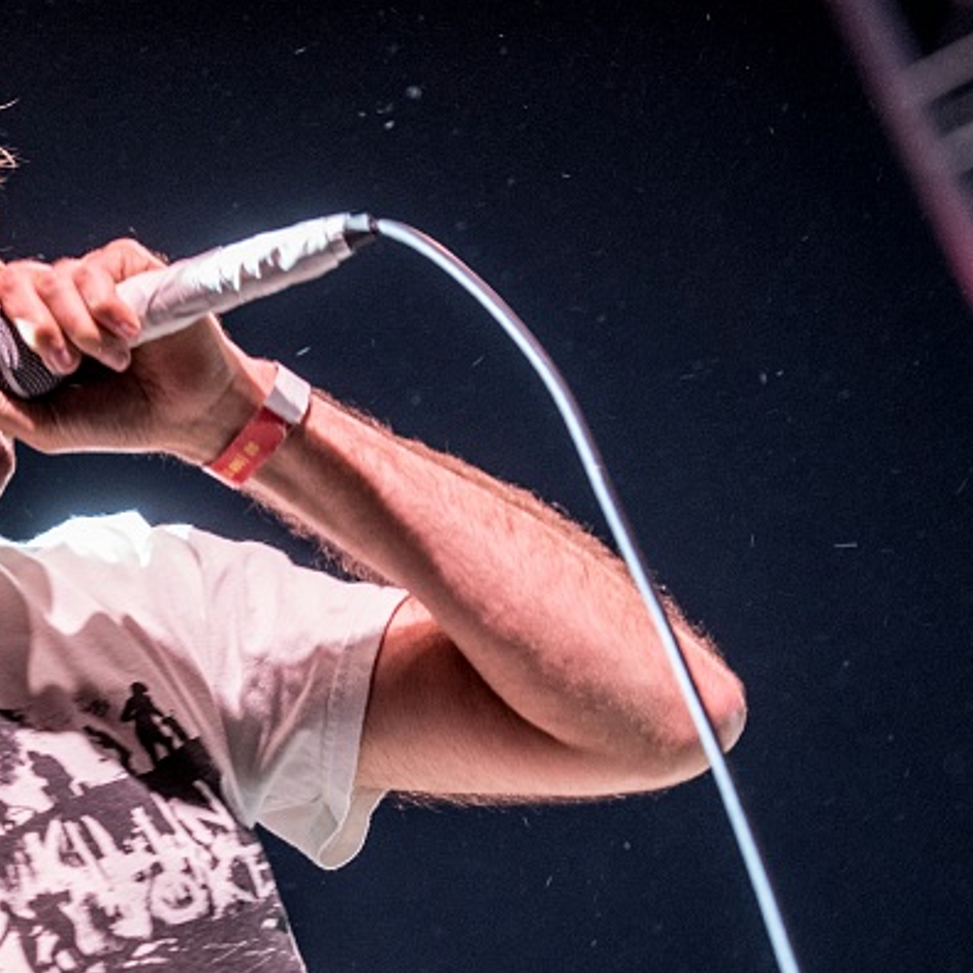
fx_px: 7752
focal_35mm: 244
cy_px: 537
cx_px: 187
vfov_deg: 7.2
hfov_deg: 7.2
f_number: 2.8
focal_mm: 105
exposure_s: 1/100
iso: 1000
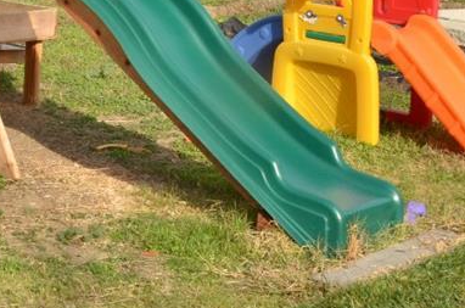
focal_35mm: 106
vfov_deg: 12.6
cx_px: -230
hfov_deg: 17.4
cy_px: -34
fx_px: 1366
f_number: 9
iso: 200
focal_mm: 18
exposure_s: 1/250
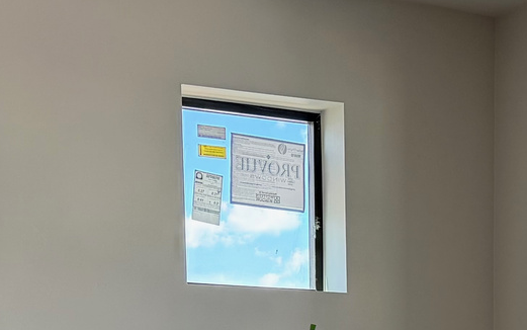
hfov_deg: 20.7
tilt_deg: -10.0
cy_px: 704
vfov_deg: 11.5
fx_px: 1437
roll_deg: +1.2
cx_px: 328
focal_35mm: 100
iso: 80
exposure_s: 1/179
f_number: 1.78
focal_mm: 6.76
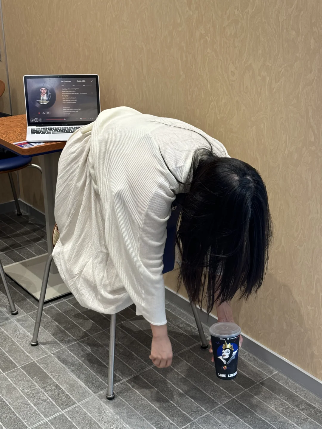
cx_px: 161
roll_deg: -1.0
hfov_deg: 30.3
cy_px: 214
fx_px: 595
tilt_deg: -21.8
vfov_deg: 39.7
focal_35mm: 48
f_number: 1.78
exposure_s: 1/50
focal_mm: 6.76
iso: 64
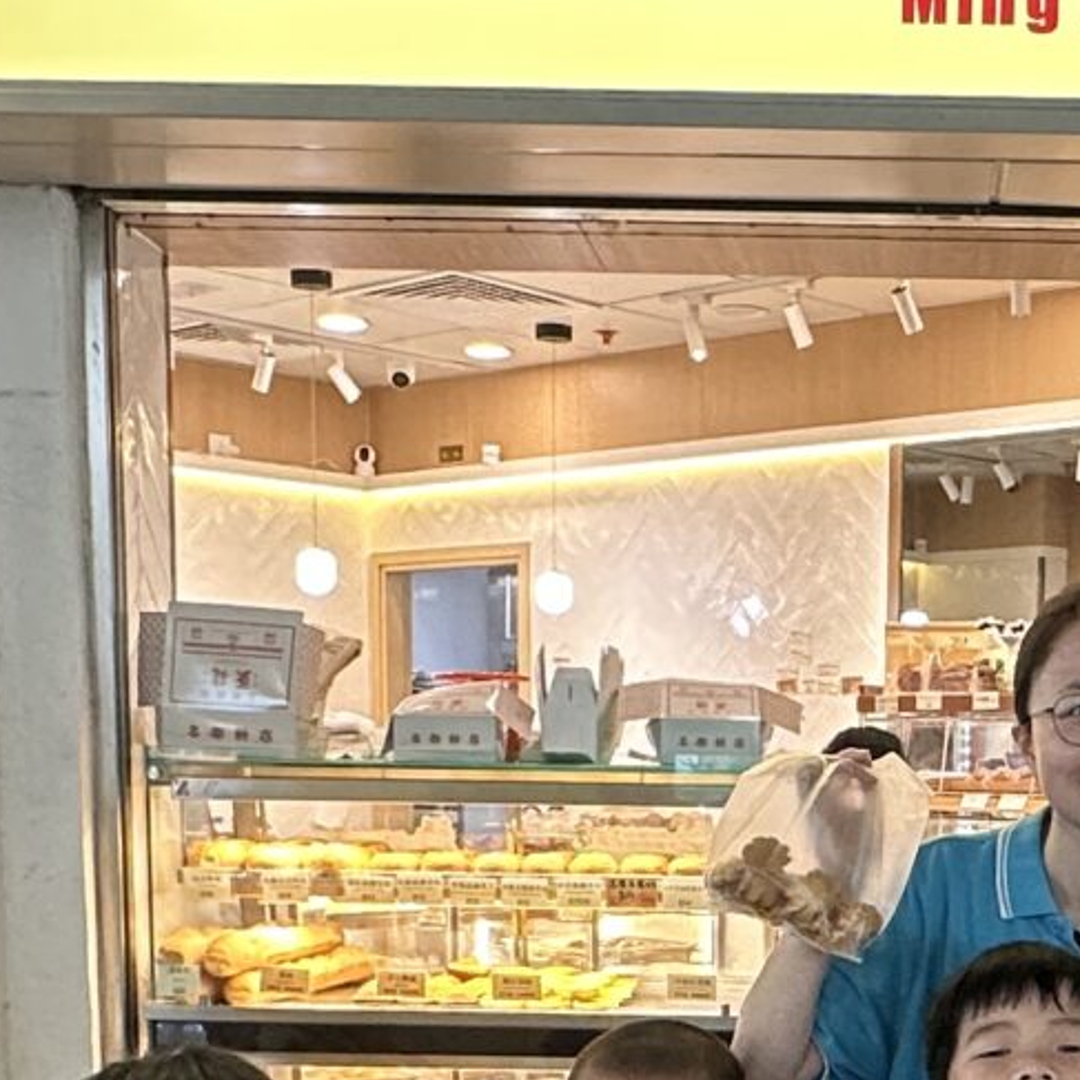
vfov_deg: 25.2
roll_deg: -1.4
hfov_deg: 25.9
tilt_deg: -8.1
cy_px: 1080
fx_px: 2294
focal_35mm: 65
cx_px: 894
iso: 250
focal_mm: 2.22
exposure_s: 1/100
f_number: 2.2
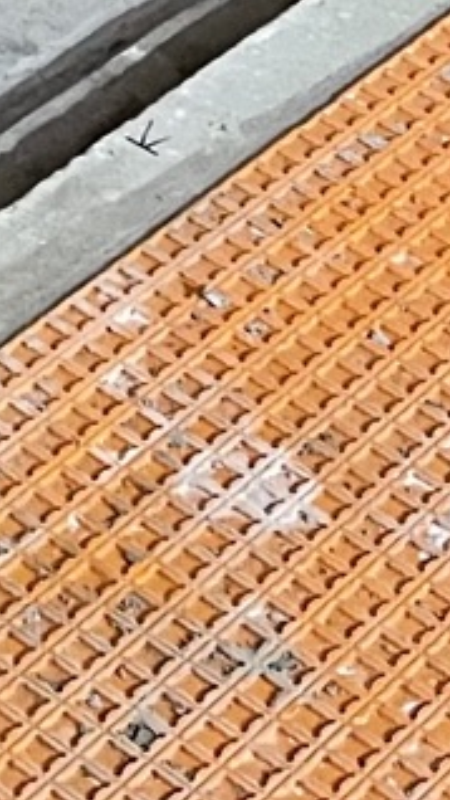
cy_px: -667
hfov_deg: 6.0
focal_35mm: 178
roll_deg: -1.1
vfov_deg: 11.2
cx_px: -1204
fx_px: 3774
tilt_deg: -26.1
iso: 640
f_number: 1.6
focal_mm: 5.1
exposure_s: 1/40
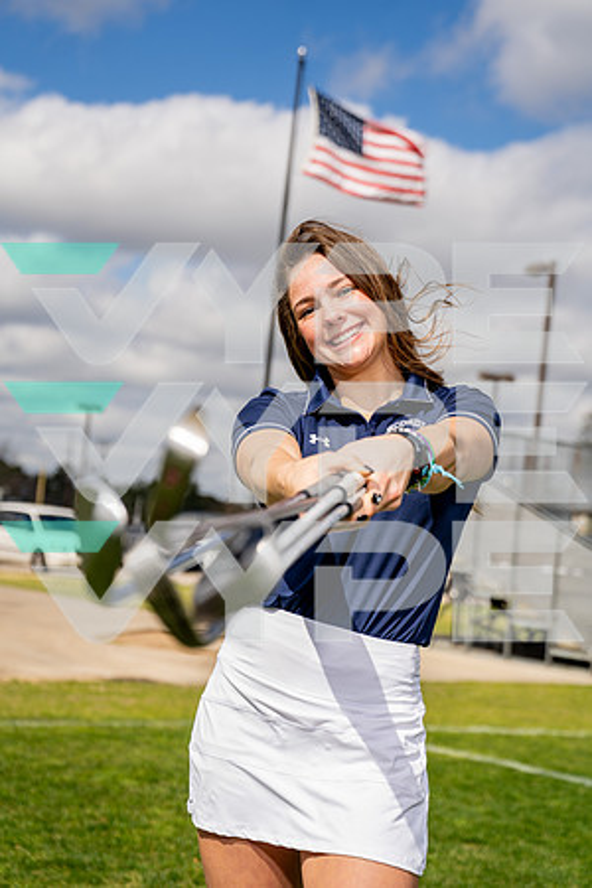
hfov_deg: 21.2
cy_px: 444
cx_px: 296
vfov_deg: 31.4
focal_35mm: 64
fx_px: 1579
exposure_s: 1/1250
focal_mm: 64
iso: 100
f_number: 4
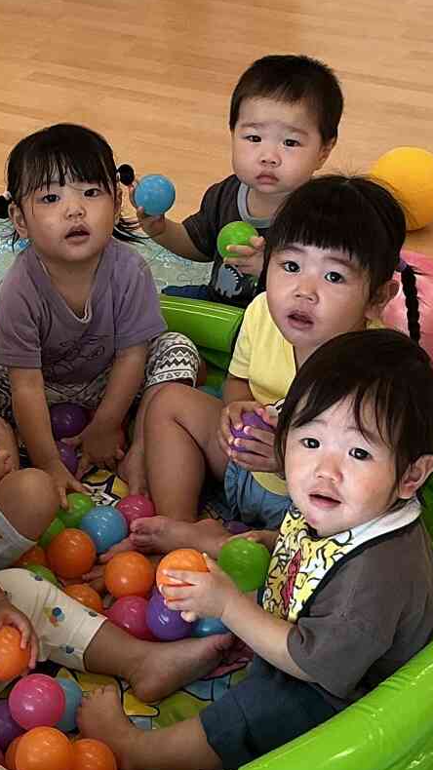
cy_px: 392
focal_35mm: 80
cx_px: 121
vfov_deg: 26.5
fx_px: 1634
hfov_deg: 15.0
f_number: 1.8
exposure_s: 1/120
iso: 32
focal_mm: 3
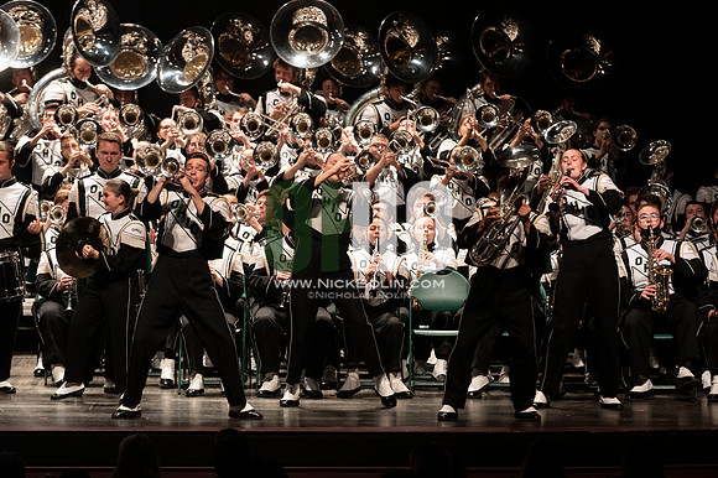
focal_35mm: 200
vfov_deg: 6.9
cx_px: 359
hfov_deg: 10.3
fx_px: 3986
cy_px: 239
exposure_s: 1/500
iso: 2500
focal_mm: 200
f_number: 2.8
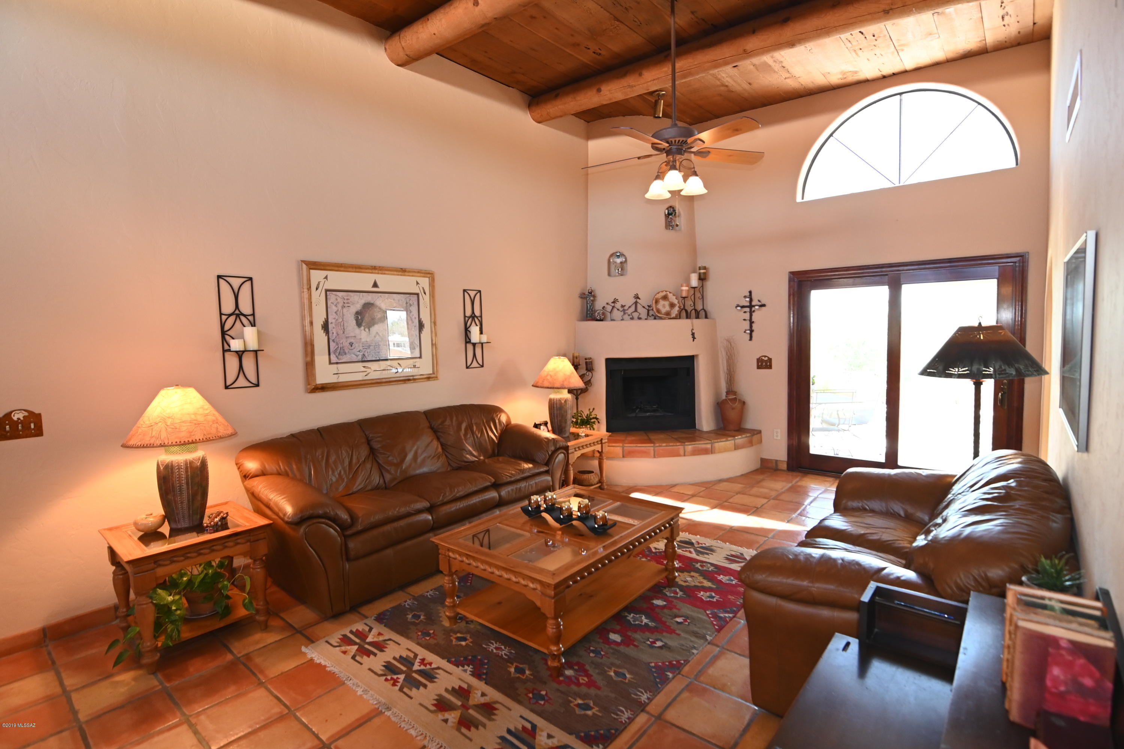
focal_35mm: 16
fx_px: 500
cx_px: 562
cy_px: 374
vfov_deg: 73.7
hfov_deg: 96.7
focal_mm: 11
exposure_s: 1/50
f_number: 5.6
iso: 800
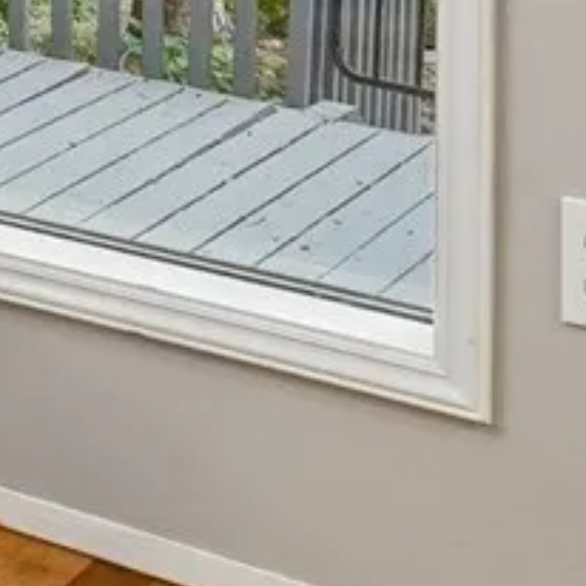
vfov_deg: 13.9
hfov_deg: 10.4
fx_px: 2145
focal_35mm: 112
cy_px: -459
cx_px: -1242
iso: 1600
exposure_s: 1/13
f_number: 8
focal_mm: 16
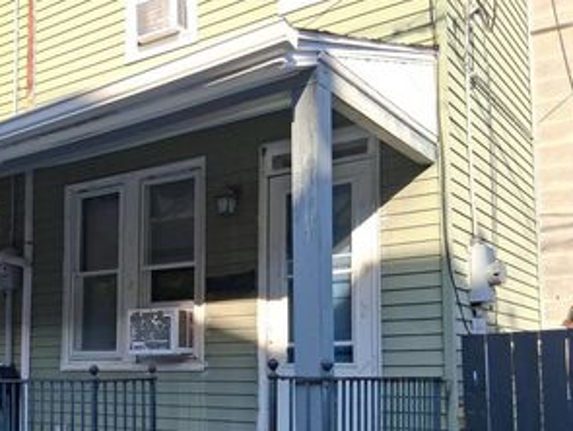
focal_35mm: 44
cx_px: 150
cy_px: 331
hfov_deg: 41.7
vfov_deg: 32.2
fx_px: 729
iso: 25
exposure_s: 1/298
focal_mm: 3.98
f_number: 1.8
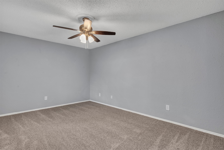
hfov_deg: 90.0
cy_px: 75
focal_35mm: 18
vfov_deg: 67.4
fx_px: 112
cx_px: 112
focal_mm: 18
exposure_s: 1/6
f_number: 7.1
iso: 320
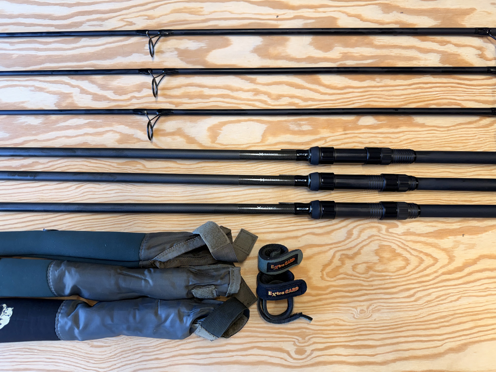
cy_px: 186
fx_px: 344
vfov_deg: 56.8
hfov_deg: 71.6
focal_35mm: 24
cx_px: 248
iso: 125
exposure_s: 1/100
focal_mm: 6.76
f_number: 1.78
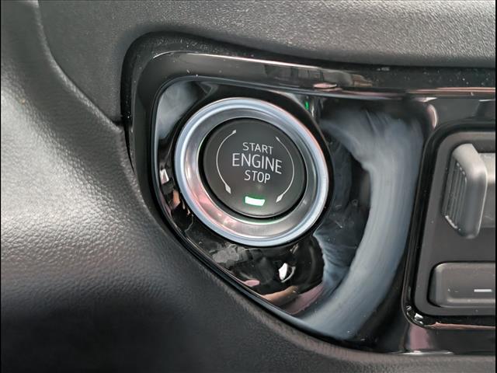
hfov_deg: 38.9
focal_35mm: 49
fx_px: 704
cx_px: 248
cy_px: 186
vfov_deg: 29.7
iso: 794
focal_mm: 6.9
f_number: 1.68
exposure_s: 1/75.2
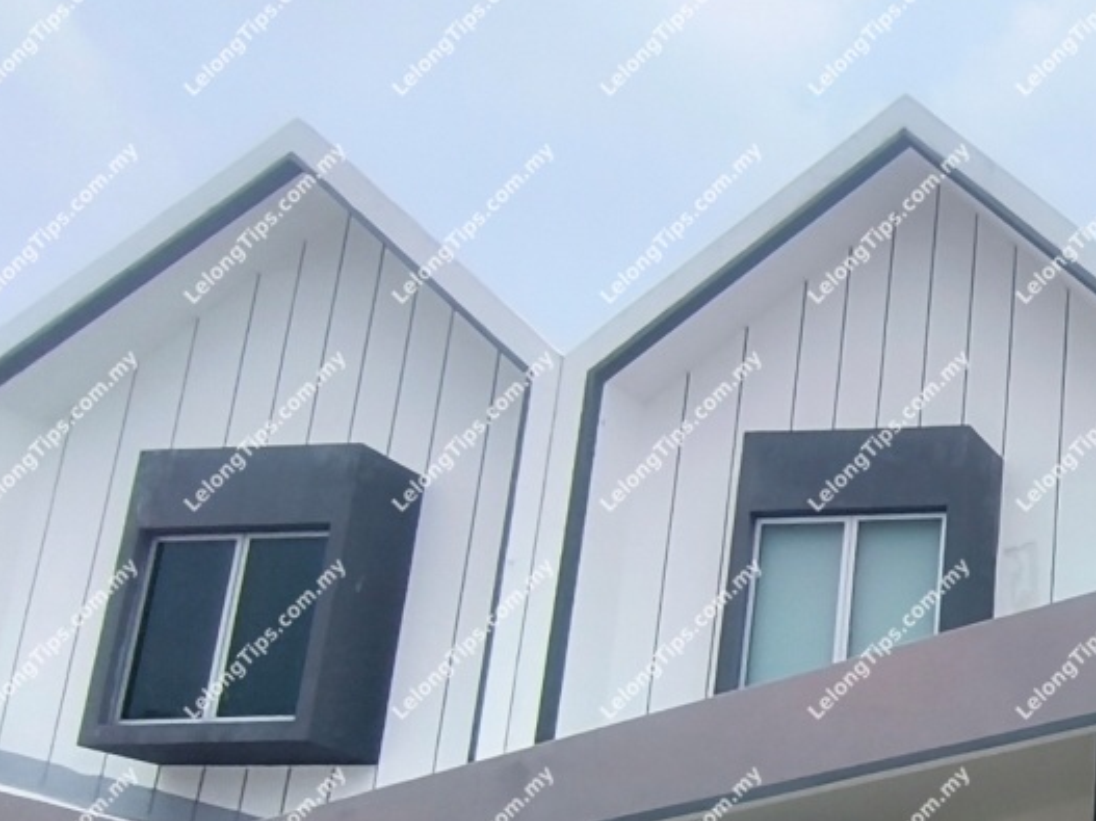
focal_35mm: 43
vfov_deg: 32.5
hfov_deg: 30.8
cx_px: 1522
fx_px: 1361
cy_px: 672
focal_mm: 1.65
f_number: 2.2
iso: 50
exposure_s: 1/4902
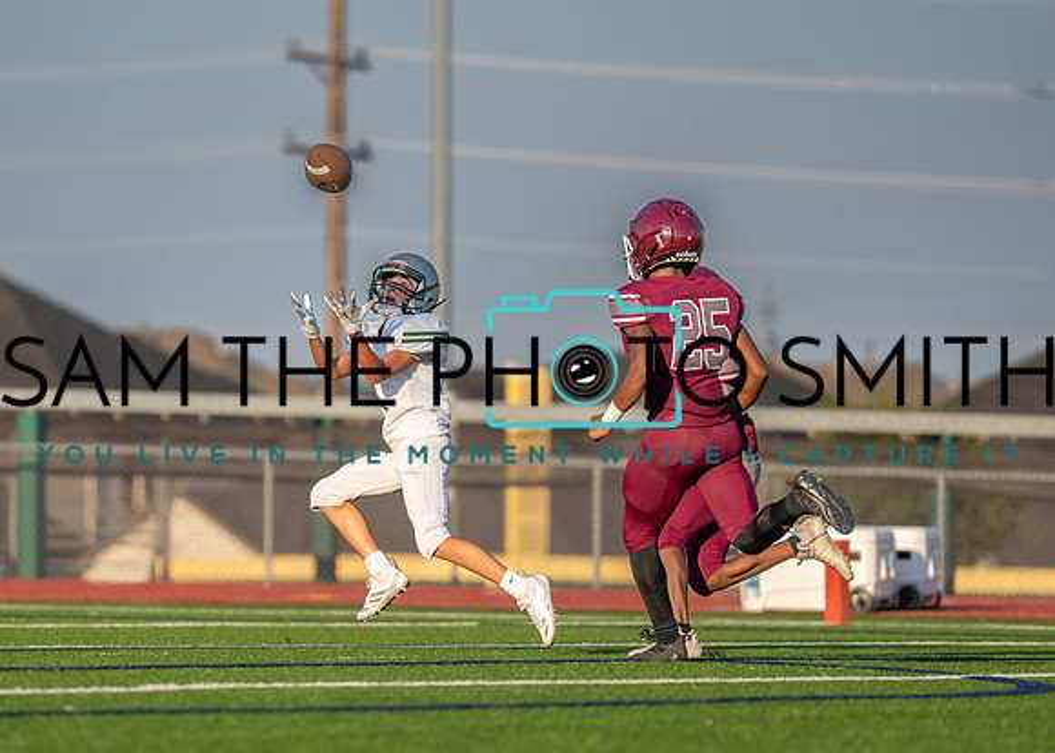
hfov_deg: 5.6
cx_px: 423
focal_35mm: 361
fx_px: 10827
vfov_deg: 4.0
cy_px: 420
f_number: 2.8
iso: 100
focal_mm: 200
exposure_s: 1/2500
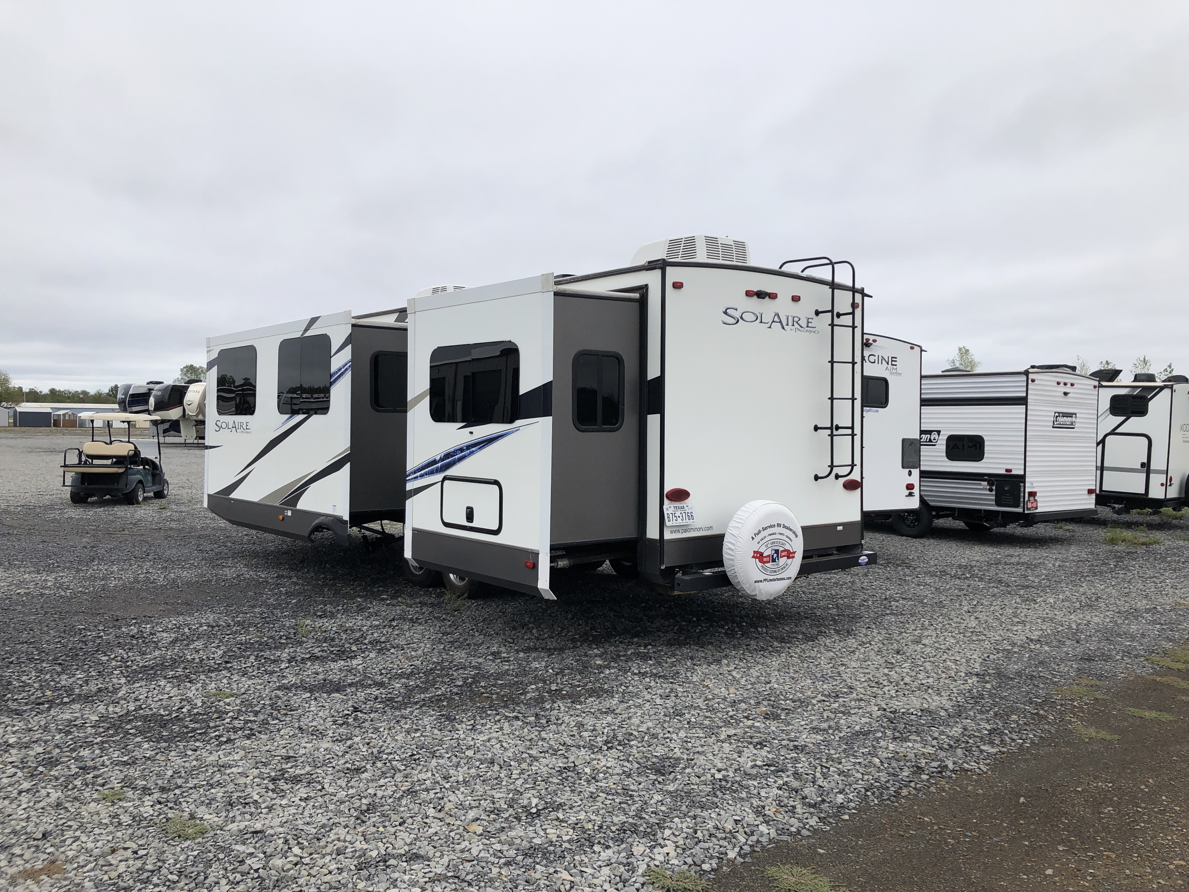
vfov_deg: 49.7
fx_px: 962
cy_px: 446
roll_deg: -0.7
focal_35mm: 28
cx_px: 594
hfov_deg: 63.4
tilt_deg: -2.9
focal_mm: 3.99
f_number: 1.8
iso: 20
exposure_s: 1/1600
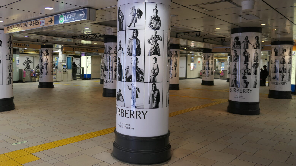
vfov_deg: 37.8
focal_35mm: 31
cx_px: 116
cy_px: 76
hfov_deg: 62.0
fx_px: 243
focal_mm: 8.8
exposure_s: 1/125
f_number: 1.6
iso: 125
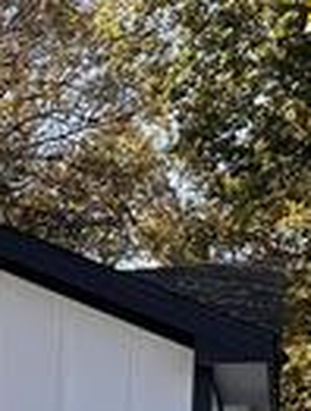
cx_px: -534
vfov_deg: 12.1
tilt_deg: -1.7
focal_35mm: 152
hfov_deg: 8.6
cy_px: 703
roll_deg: -1.4
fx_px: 1812
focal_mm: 5.7
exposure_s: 1/2404
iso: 50
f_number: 1.5
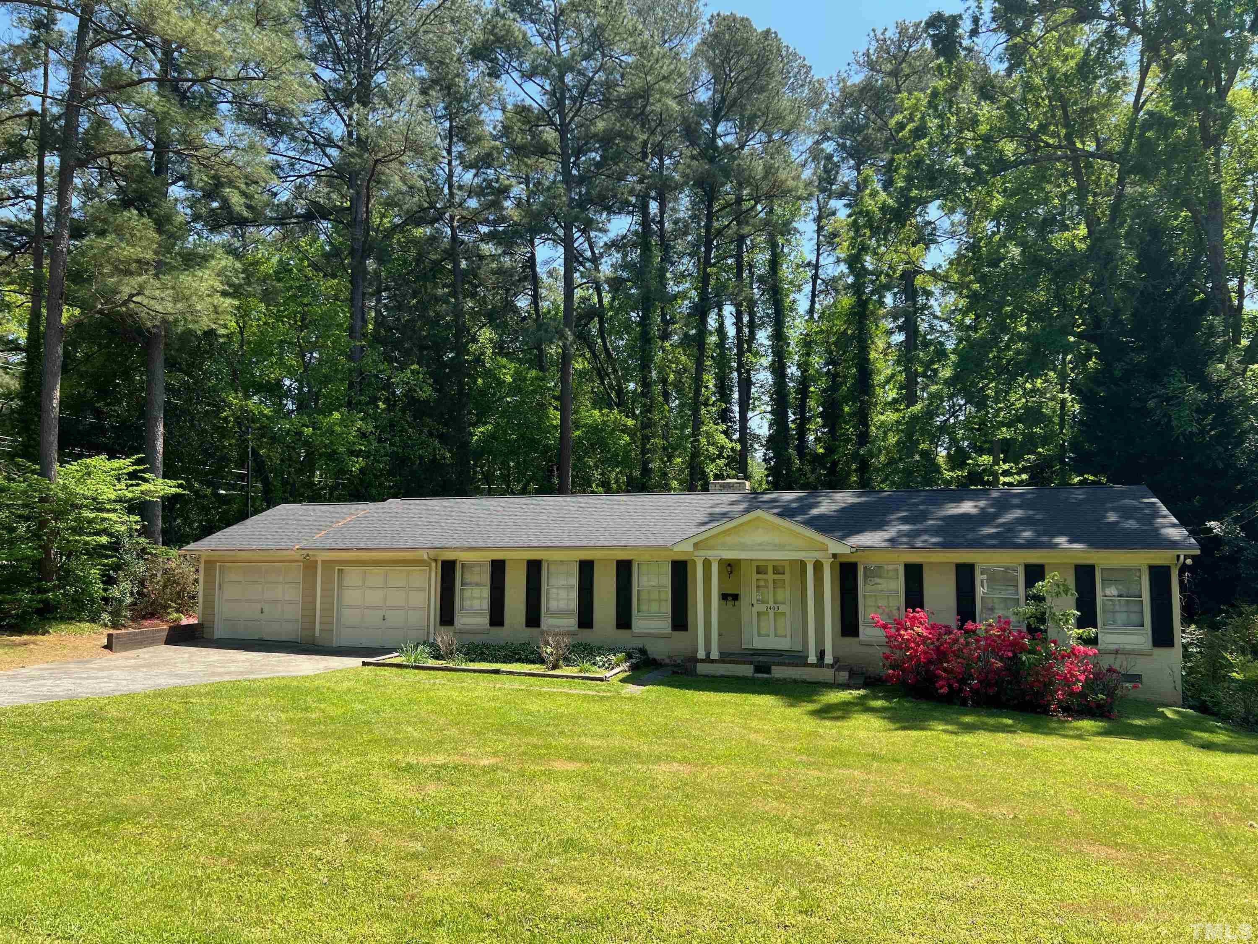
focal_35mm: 26
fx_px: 945
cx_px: 629
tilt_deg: +4.1
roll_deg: +0.4
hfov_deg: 67.3
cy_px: 472
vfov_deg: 53.1
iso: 50
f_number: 1.5
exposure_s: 1/1280
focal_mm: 5.7
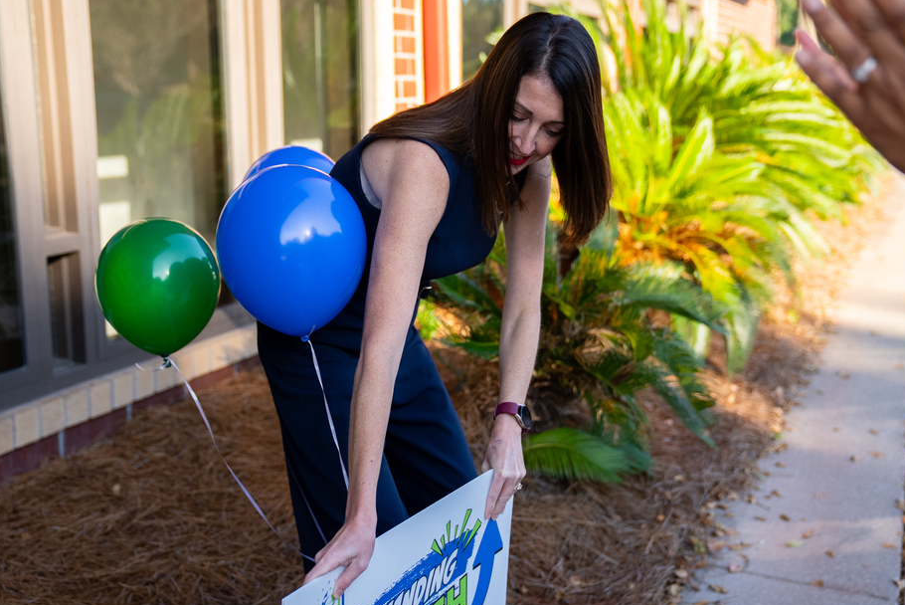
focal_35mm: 45
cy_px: 291
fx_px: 1132
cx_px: 457
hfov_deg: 43.6
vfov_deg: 29.9
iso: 250
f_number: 2.8
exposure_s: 1/800
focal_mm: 40
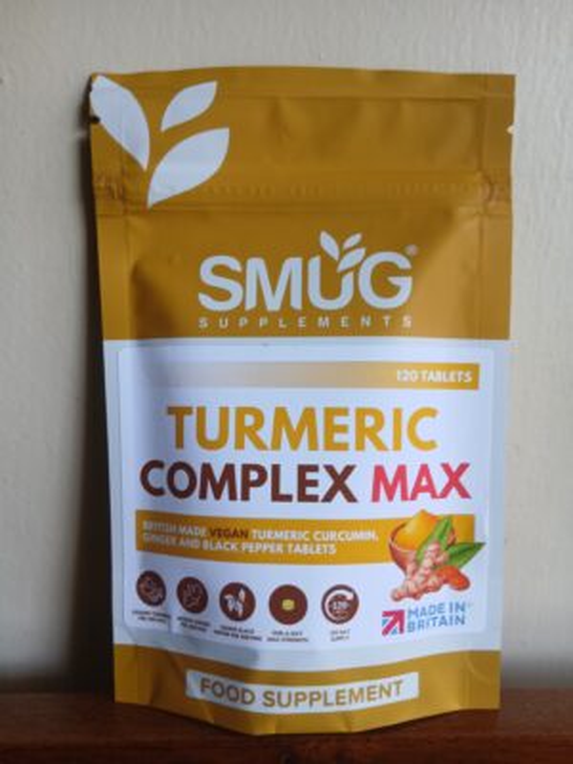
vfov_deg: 67.3
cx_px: 286
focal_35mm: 26
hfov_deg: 53.1
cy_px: 382
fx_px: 574
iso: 80
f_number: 1.8
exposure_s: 1/50
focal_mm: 3.98
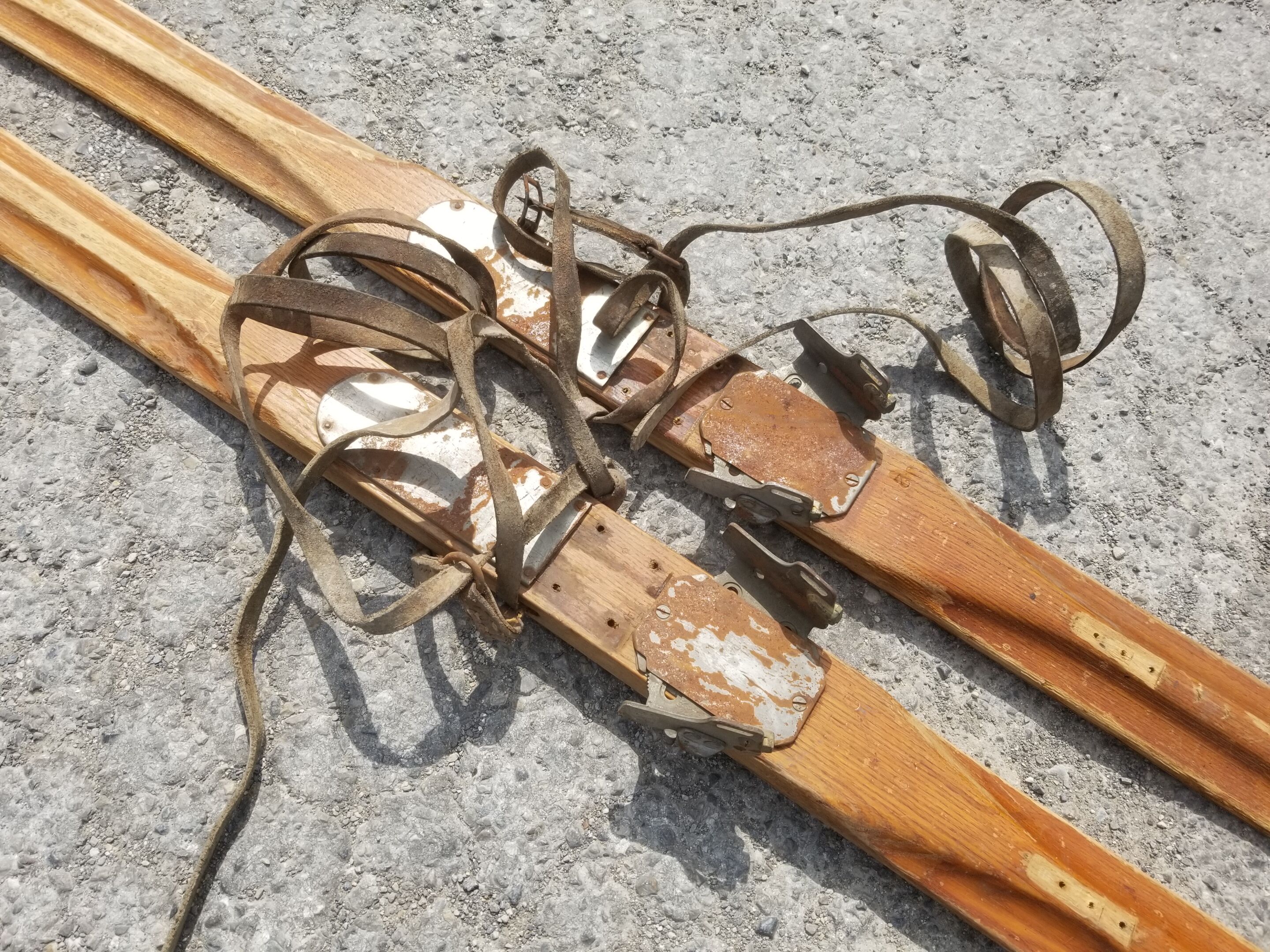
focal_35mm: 26
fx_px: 954
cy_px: 476
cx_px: 635
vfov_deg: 53.1
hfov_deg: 67.3
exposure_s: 1/2672
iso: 50
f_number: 1.7
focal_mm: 4.25
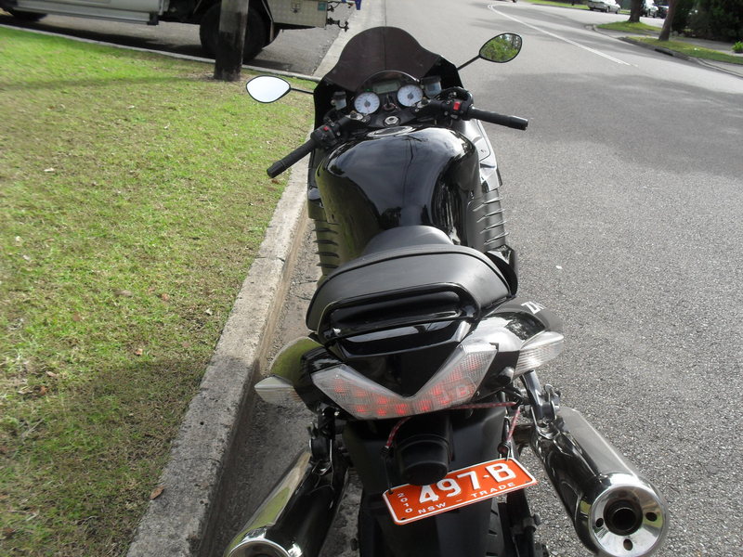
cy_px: 278
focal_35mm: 35
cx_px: 372
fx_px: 751
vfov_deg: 40.7
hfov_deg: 52.6
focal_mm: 6.3
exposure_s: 1/90
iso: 100
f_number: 8.4
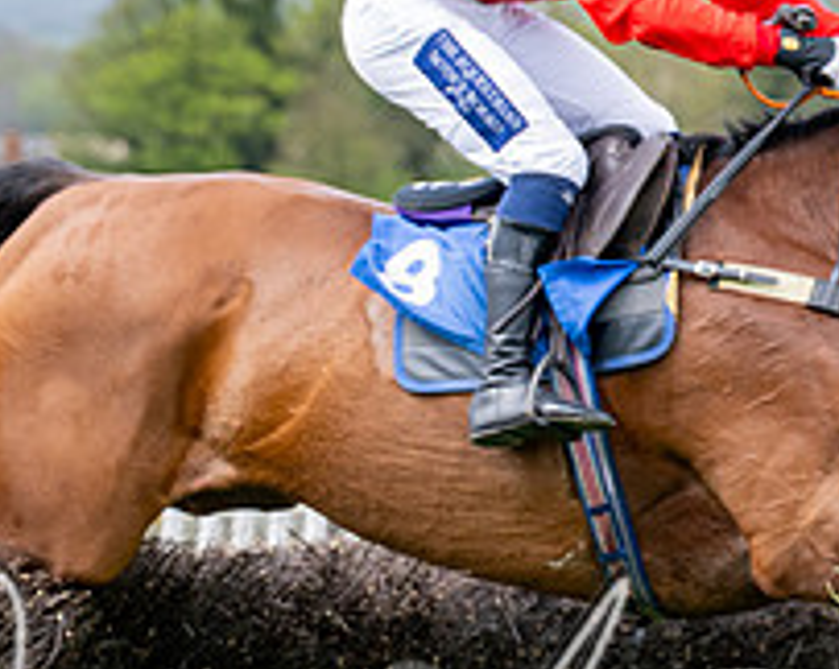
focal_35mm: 329
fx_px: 8162
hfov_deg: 5.9
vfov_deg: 4.7
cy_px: 592
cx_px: 759
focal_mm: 92
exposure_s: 1/1000
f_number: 4
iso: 400
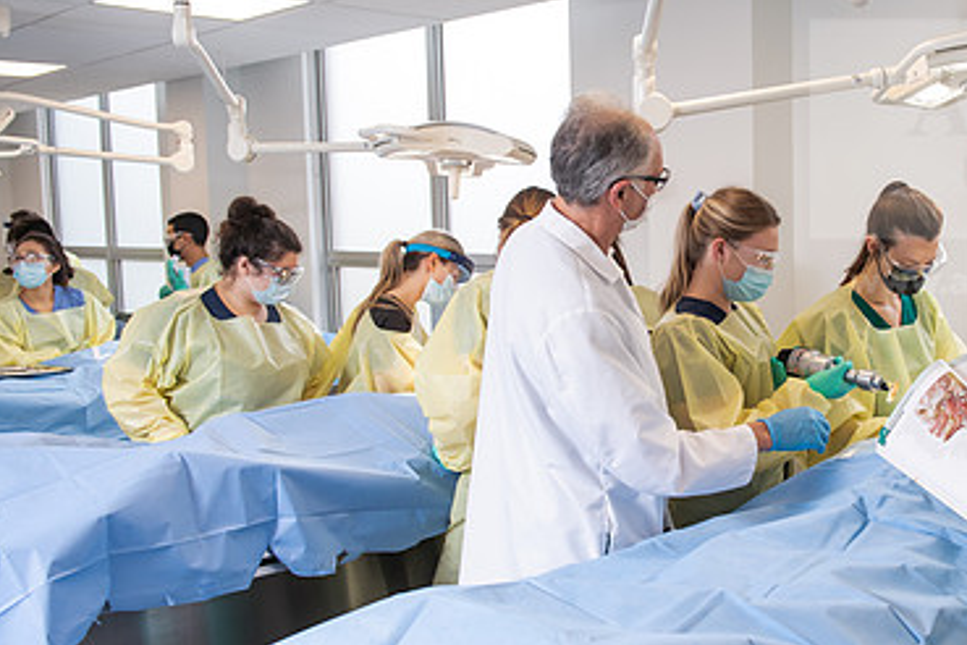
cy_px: 337
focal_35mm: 44
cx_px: 731
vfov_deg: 30.5
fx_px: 1182
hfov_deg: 43.0
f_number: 4
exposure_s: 1/200
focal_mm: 28
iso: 400
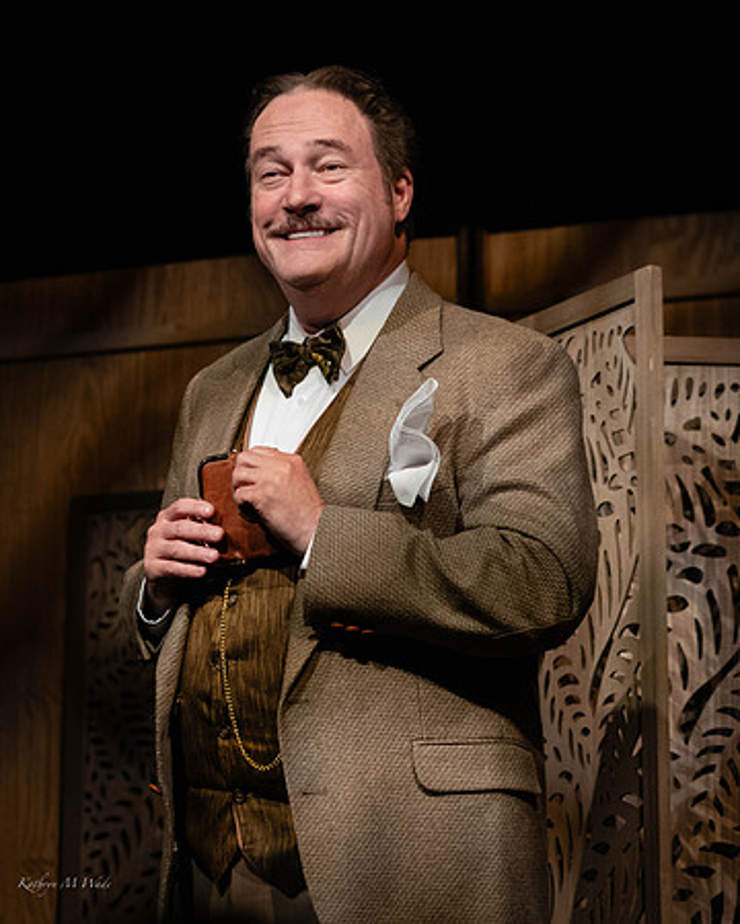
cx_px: 381
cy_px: 436
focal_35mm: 150
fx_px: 4111
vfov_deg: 12.8
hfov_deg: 10.3
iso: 4000
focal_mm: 101
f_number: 5.6
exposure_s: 1/250
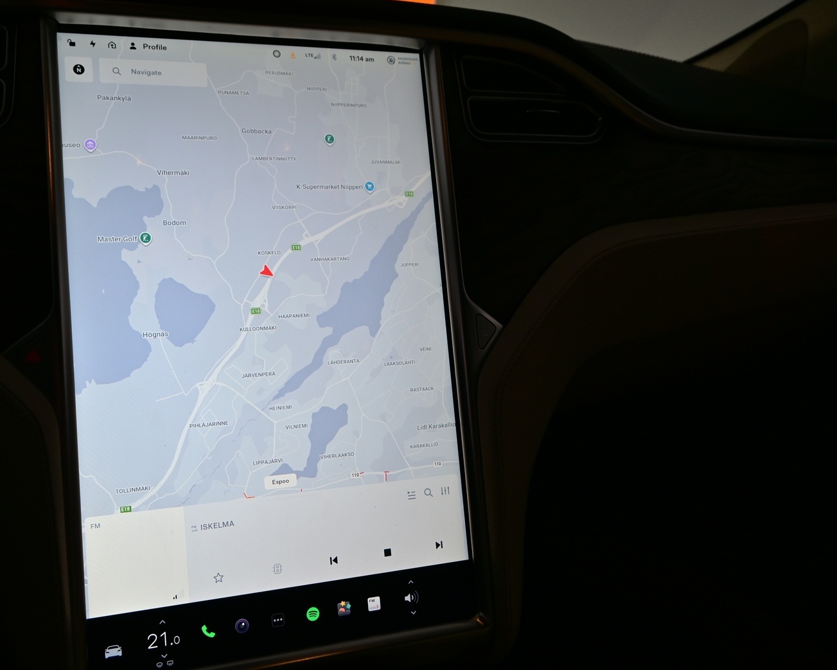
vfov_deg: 51.5
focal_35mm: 28
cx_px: 322
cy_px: 336
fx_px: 694
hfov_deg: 61.5
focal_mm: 16
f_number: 5
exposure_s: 1/80
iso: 160
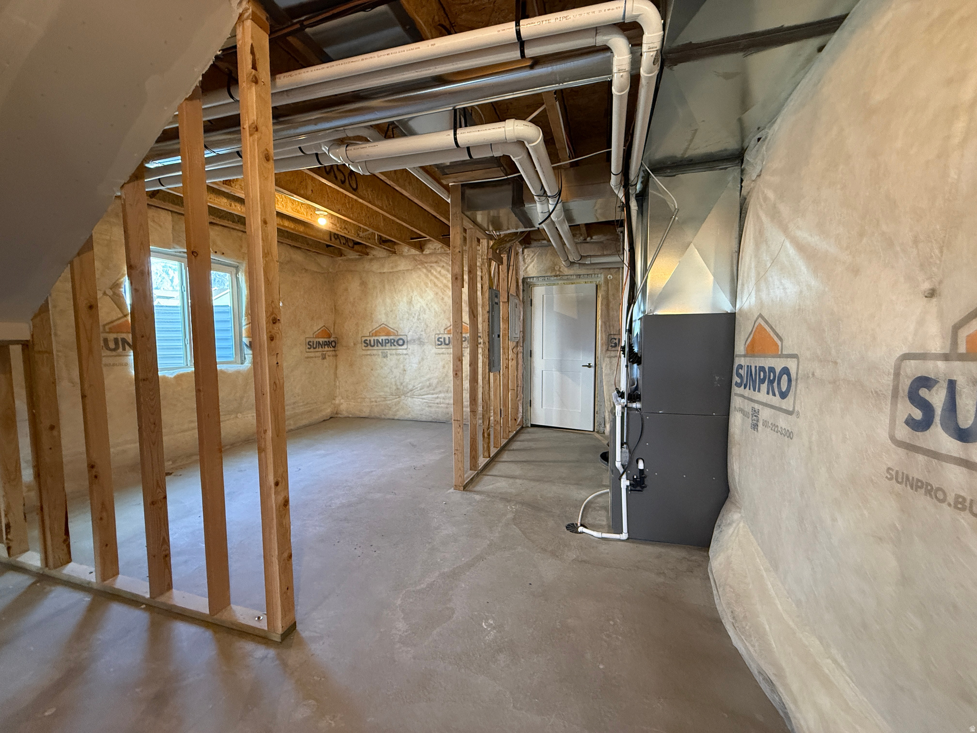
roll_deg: +0.5
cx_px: 488
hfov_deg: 102.1
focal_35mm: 14
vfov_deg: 85.7
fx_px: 395
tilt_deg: -3.8
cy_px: 366
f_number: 2.2
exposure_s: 1/60
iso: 500
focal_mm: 2.22
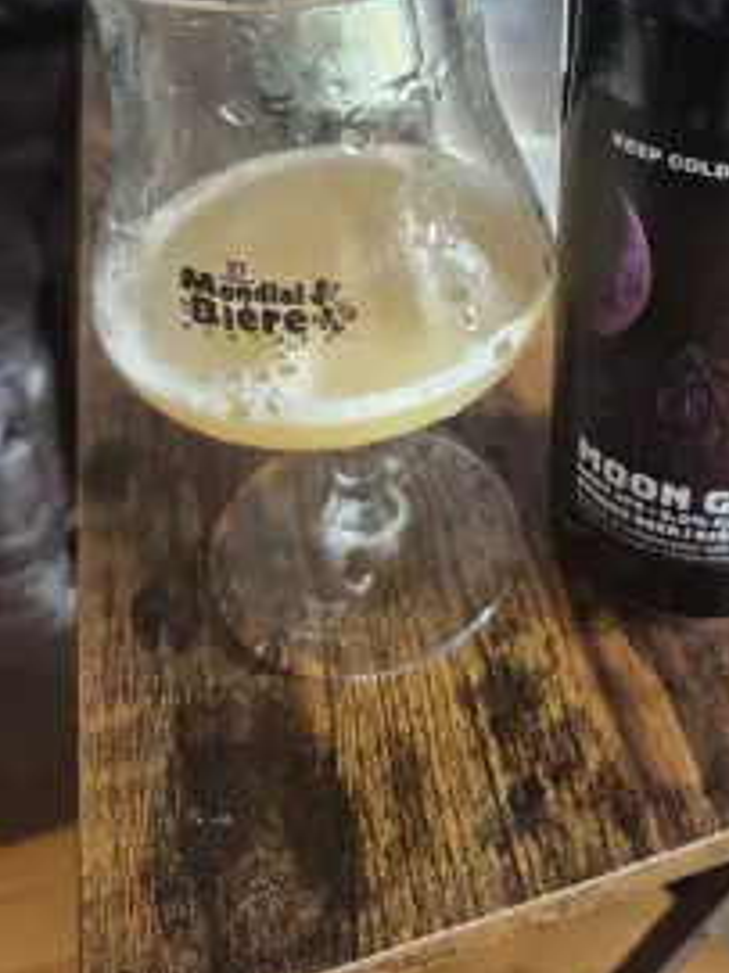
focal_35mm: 34
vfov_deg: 52.2
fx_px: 955
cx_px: 535
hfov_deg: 40.7
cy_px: 273
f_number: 1.8
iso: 500
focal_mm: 5.4
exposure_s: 1/60
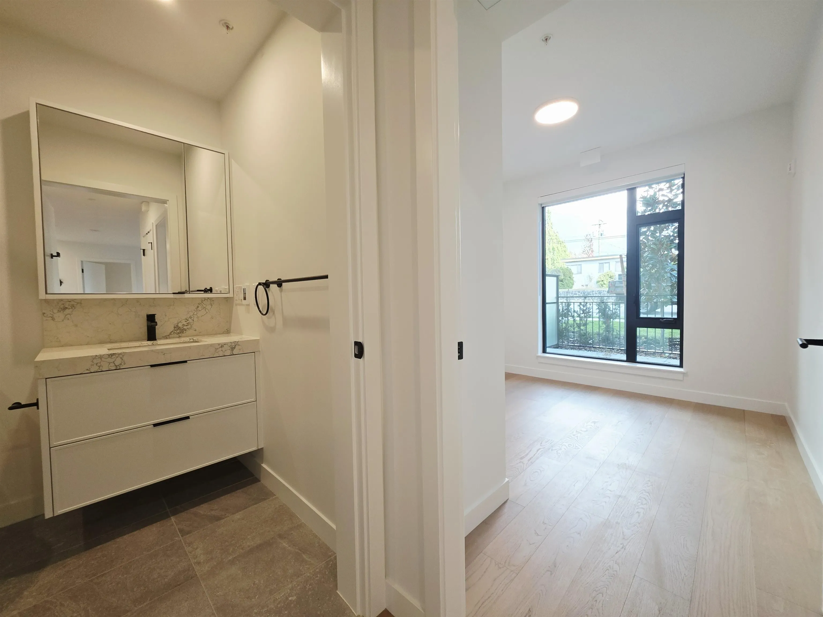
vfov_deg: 89.9
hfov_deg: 106.2
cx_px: 412
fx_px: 309
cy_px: 308
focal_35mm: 13
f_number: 1.9
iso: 80
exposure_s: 1/120
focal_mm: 2.2
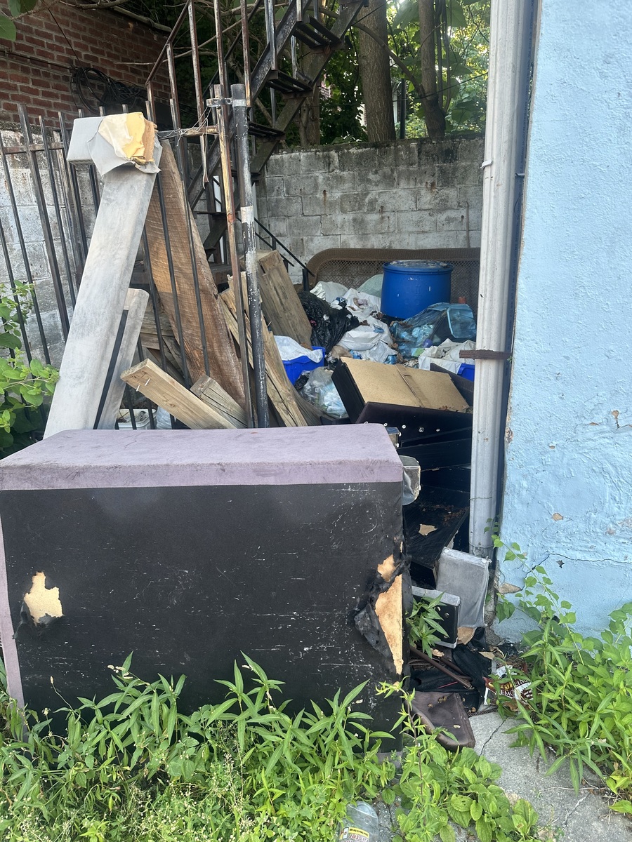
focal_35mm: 24
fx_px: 584
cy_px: 421
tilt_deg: -17.9
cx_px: 316
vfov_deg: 71.6
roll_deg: -0.1
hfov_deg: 56.8
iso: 100
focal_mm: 6.86
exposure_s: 1/121
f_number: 1.78
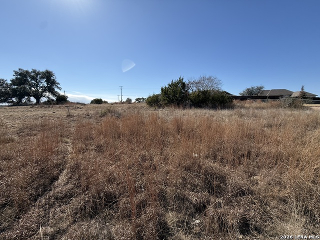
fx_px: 129
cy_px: 120
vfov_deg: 85.7
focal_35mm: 14
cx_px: 160
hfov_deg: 102.1
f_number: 2.2
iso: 50
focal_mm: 2.22
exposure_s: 1/2237
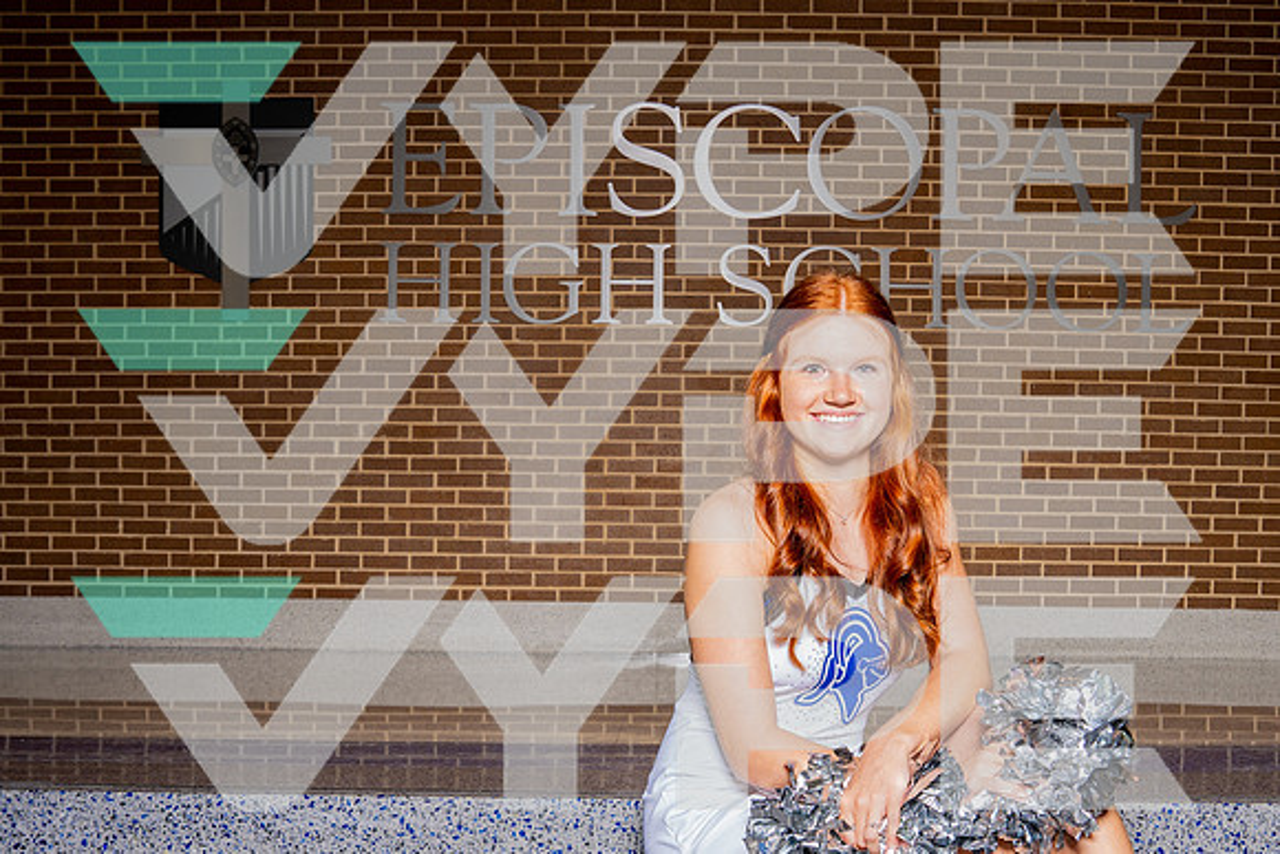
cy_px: 680
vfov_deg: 29.8
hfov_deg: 44.4
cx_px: 690
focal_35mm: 44
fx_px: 1566
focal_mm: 26
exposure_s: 1/250
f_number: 5.6
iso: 200
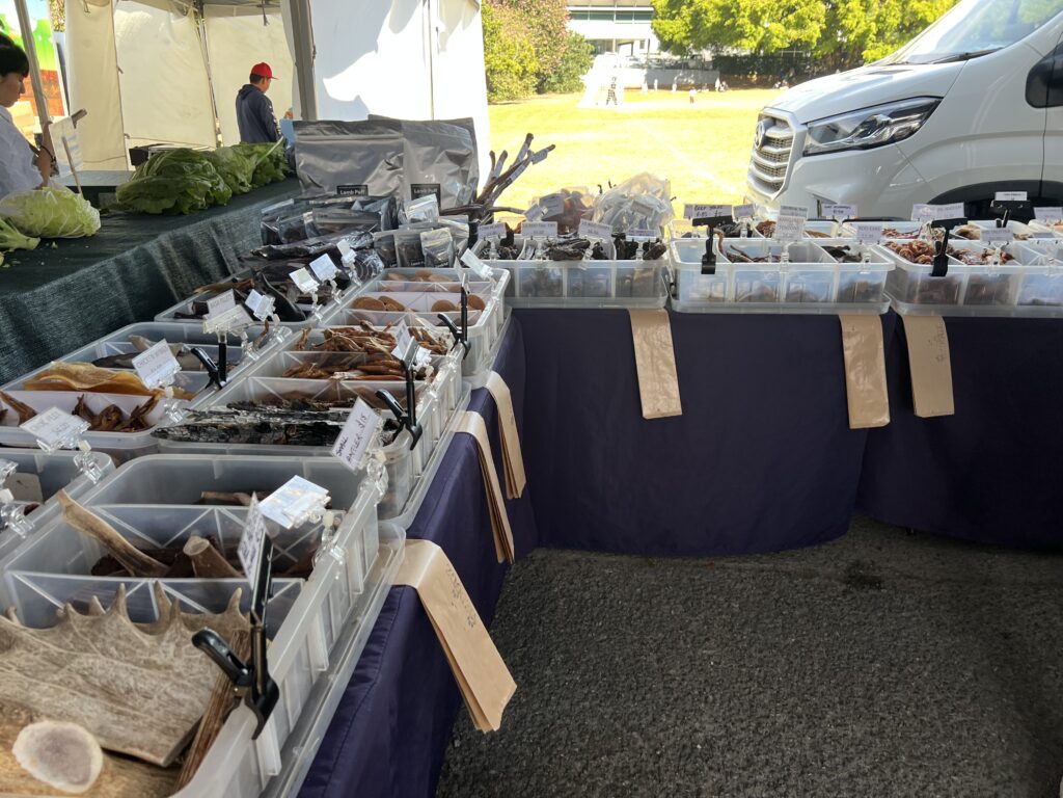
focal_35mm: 26
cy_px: 399
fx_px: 798
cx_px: 532
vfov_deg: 53.1
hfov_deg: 67.3
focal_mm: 5.7
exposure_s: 1/190
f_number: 1.5
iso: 40
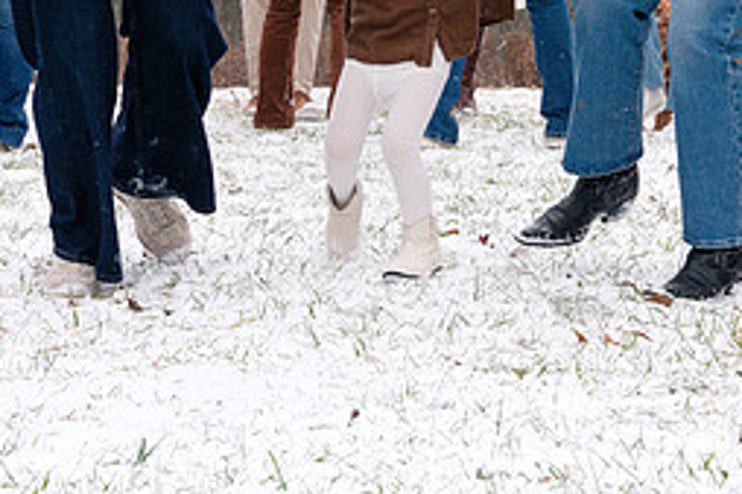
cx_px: 429
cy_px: -25
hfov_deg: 12.8
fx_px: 3296
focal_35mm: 160
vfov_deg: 8.5
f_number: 13
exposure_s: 1/250
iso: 800
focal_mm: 70
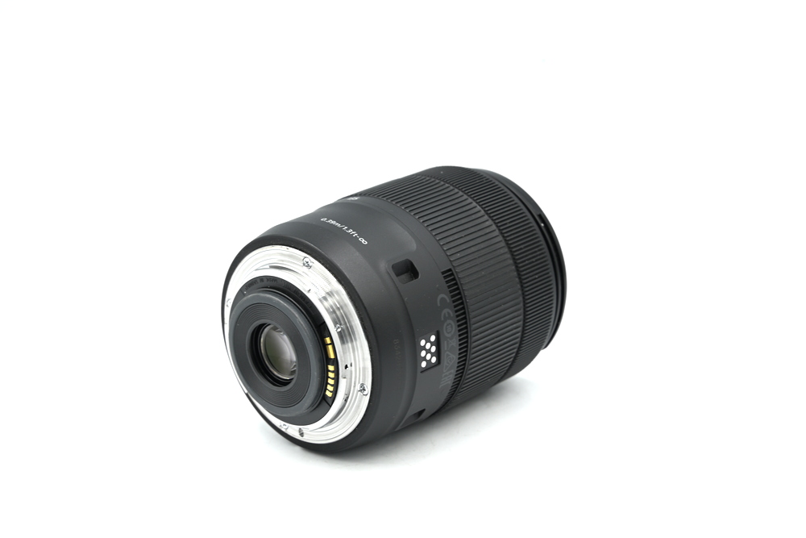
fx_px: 1679
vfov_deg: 18.2
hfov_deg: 27.0
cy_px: 269
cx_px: 403
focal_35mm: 75
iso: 160
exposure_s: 1/30
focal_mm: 75
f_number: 11
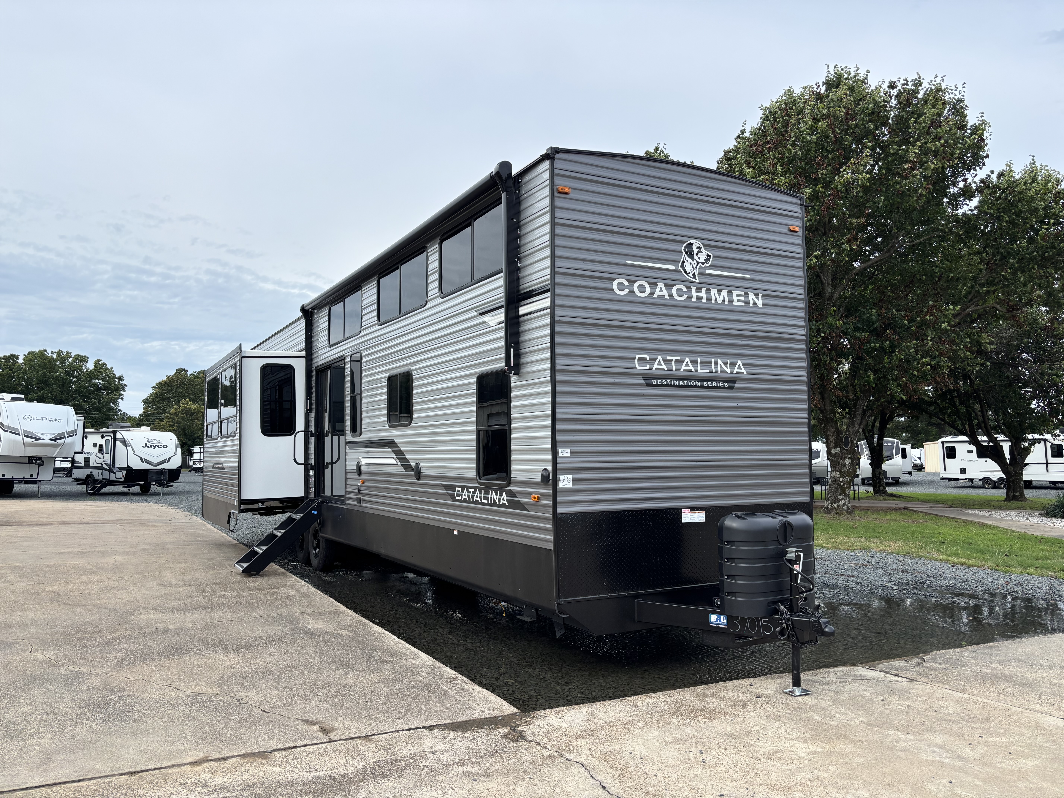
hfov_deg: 67.3
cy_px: 399
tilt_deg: +3.9
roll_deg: -0.4
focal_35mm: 26
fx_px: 799
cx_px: 532
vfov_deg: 53.1
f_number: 1.6
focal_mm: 5.96
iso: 50
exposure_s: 1/2288
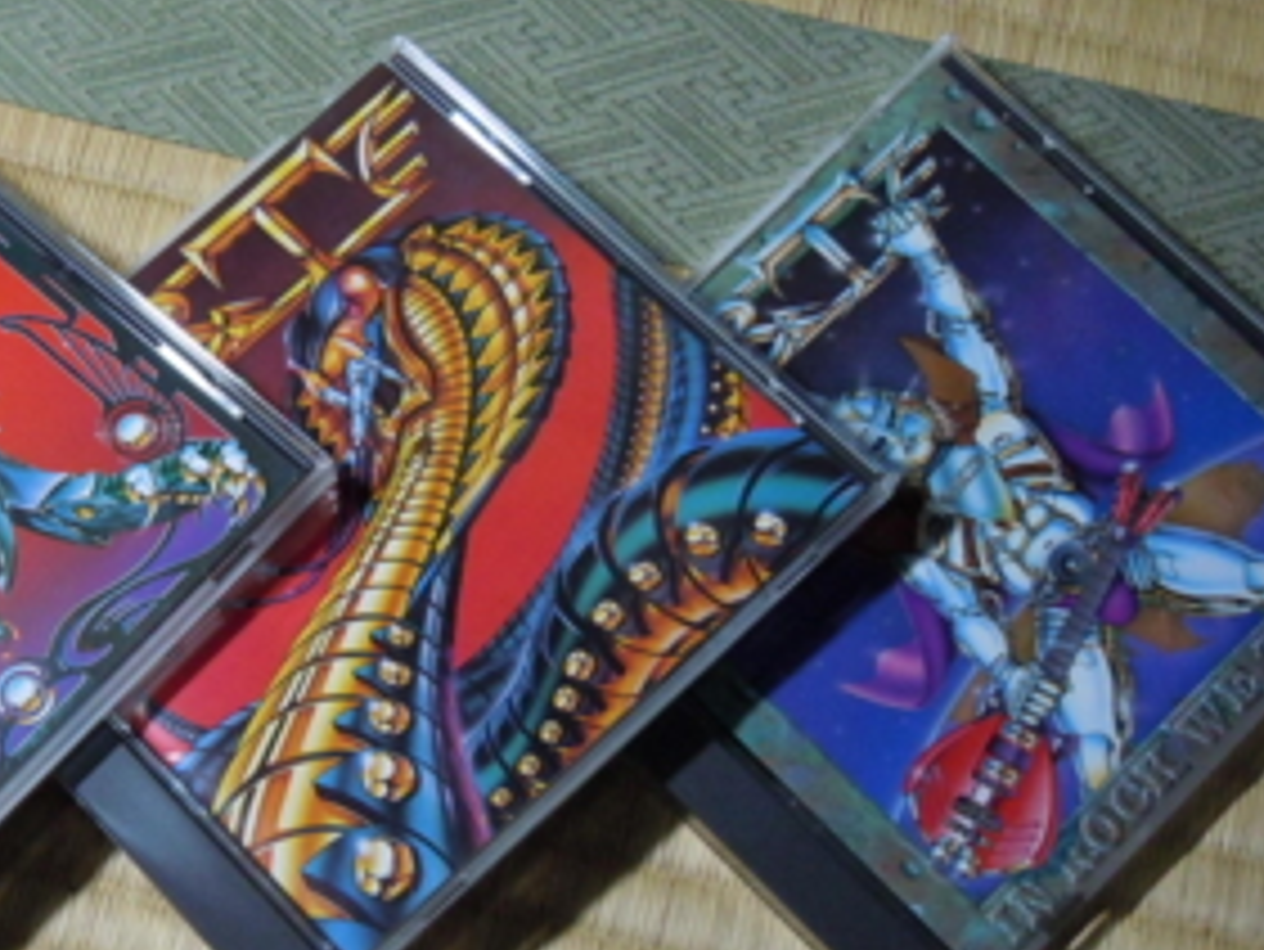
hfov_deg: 29.0
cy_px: 450
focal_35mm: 64
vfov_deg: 22.9
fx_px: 2338
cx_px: 112
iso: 400
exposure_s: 1/13
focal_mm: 5.4
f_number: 3.5
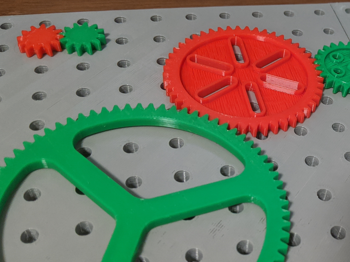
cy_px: 146
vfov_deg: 30.2
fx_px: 485
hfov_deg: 38.0
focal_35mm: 48
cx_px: 285
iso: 626
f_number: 1.8
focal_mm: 4.44
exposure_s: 1/49.9
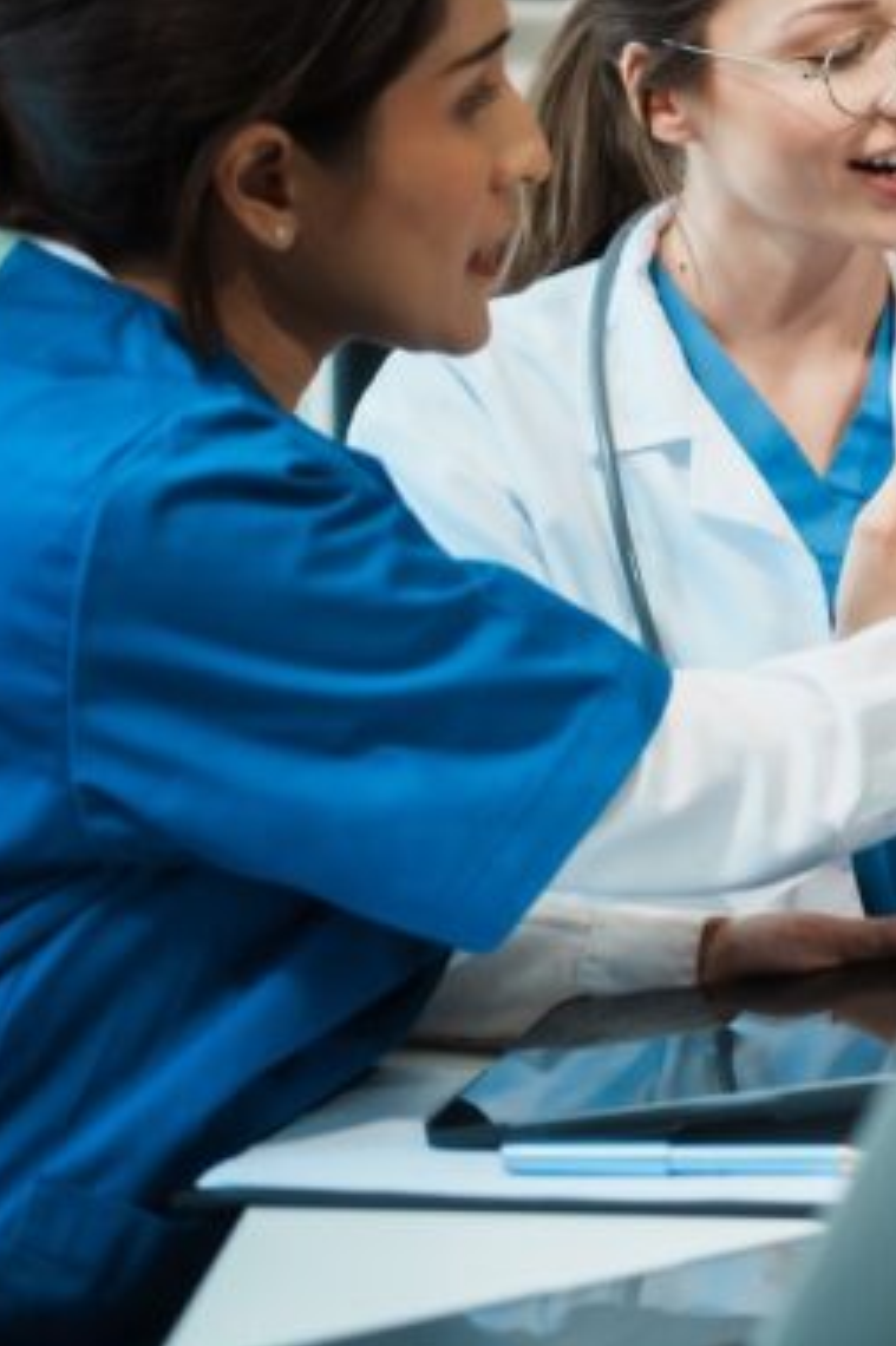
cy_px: 499
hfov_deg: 12.9
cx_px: 1314
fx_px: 3774
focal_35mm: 101
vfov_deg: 20.2
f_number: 2.8
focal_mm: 50
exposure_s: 1/125
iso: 250
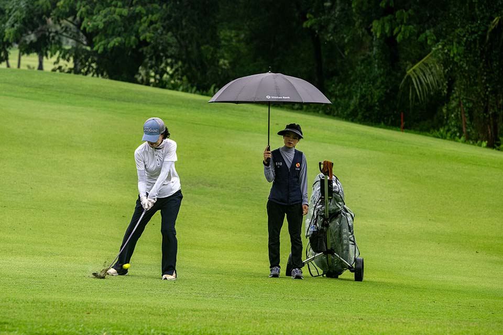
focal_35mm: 160
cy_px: 168
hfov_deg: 12.8
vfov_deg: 8.6
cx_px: 252
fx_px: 2235
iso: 1400
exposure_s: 1/800
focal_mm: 160
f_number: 5.6
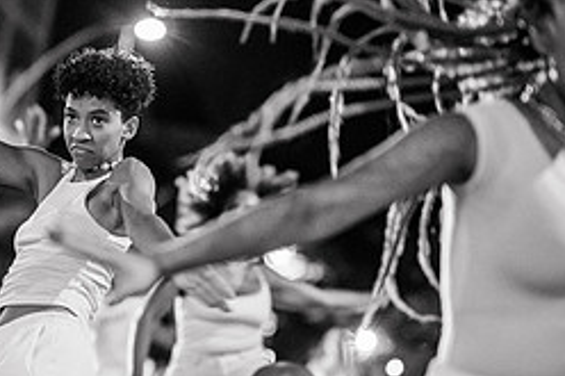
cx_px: 137
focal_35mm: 117
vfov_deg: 11.7
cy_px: 165
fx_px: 1835
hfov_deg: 17.4
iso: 2000
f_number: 1.2
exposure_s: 1/250
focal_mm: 50
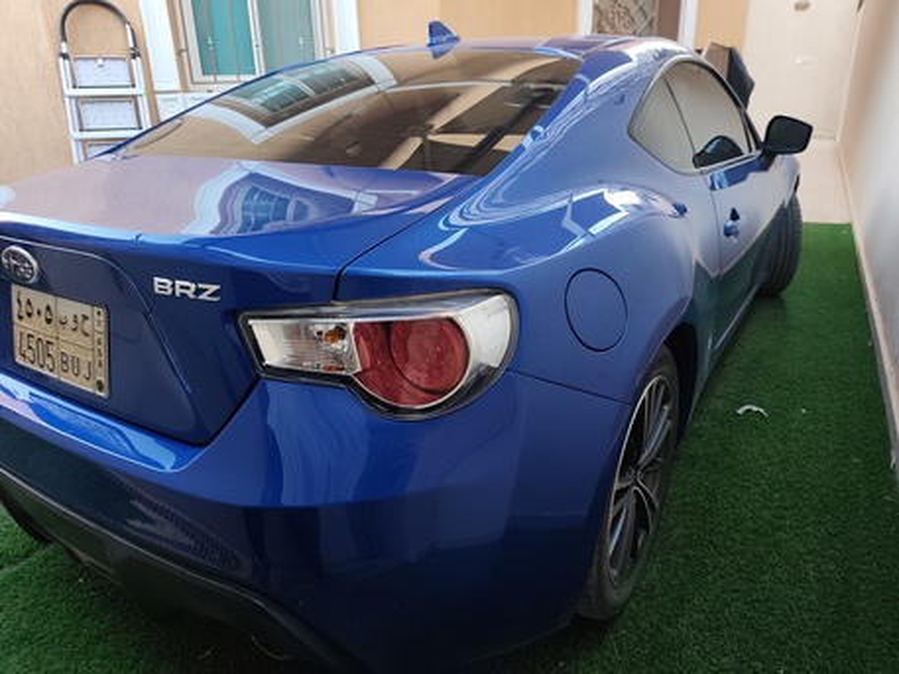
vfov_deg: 58.9
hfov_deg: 73.9
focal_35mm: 23
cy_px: 337
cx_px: 450
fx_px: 597
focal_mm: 6.19
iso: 800
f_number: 1.65
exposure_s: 1/24
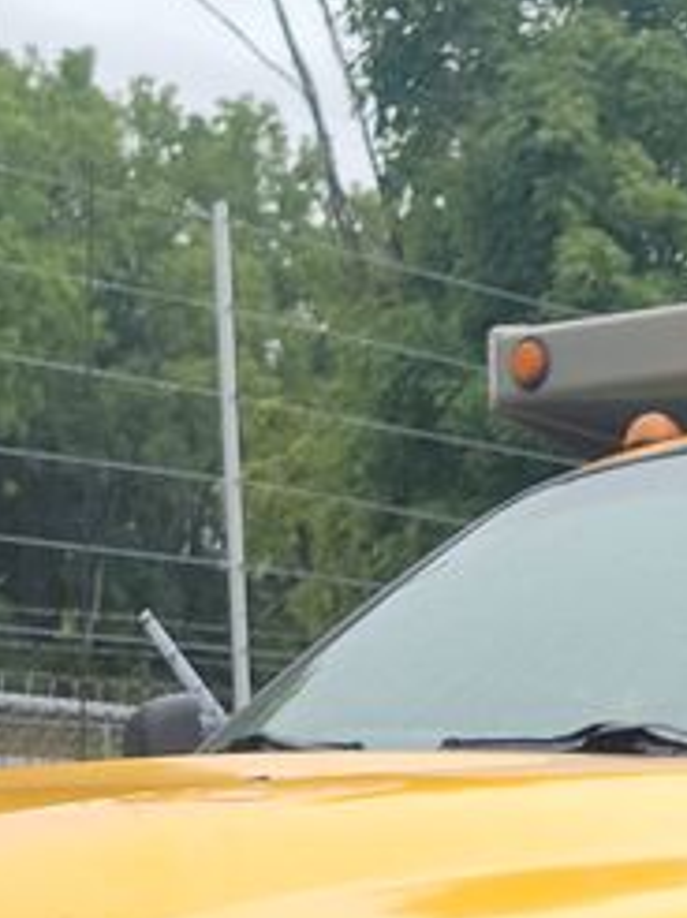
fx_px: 2651
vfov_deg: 18.0
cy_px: 1295
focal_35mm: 100
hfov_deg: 14.4
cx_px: 762
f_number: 1.8
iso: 50
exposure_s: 1/506
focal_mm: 6.7
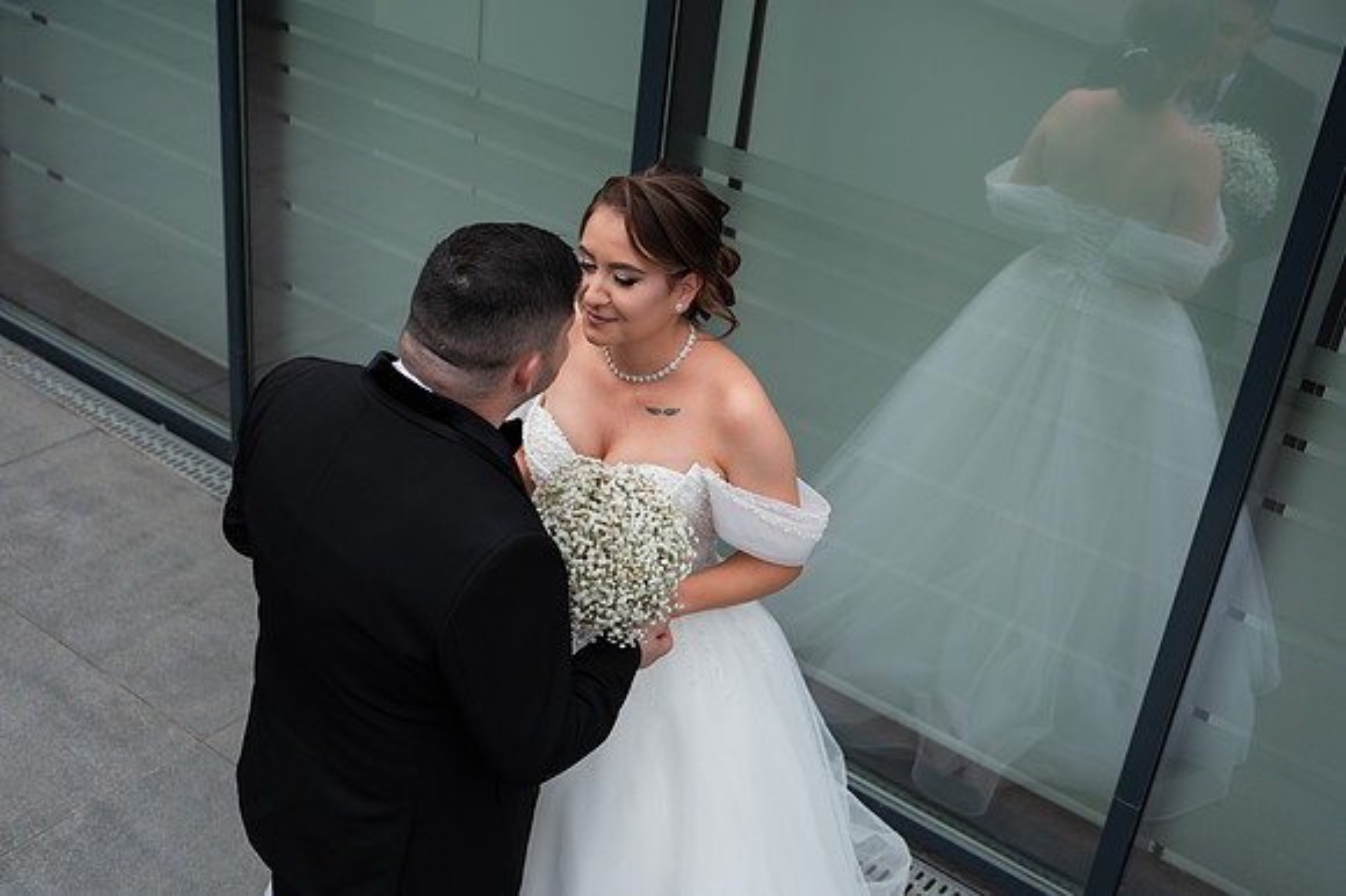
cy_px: 482
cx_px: 612
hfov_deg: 45.8
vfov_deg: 31.5
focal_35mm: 43
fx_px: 1589
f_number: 3.5
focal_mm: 39
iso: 200
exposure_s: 1/800
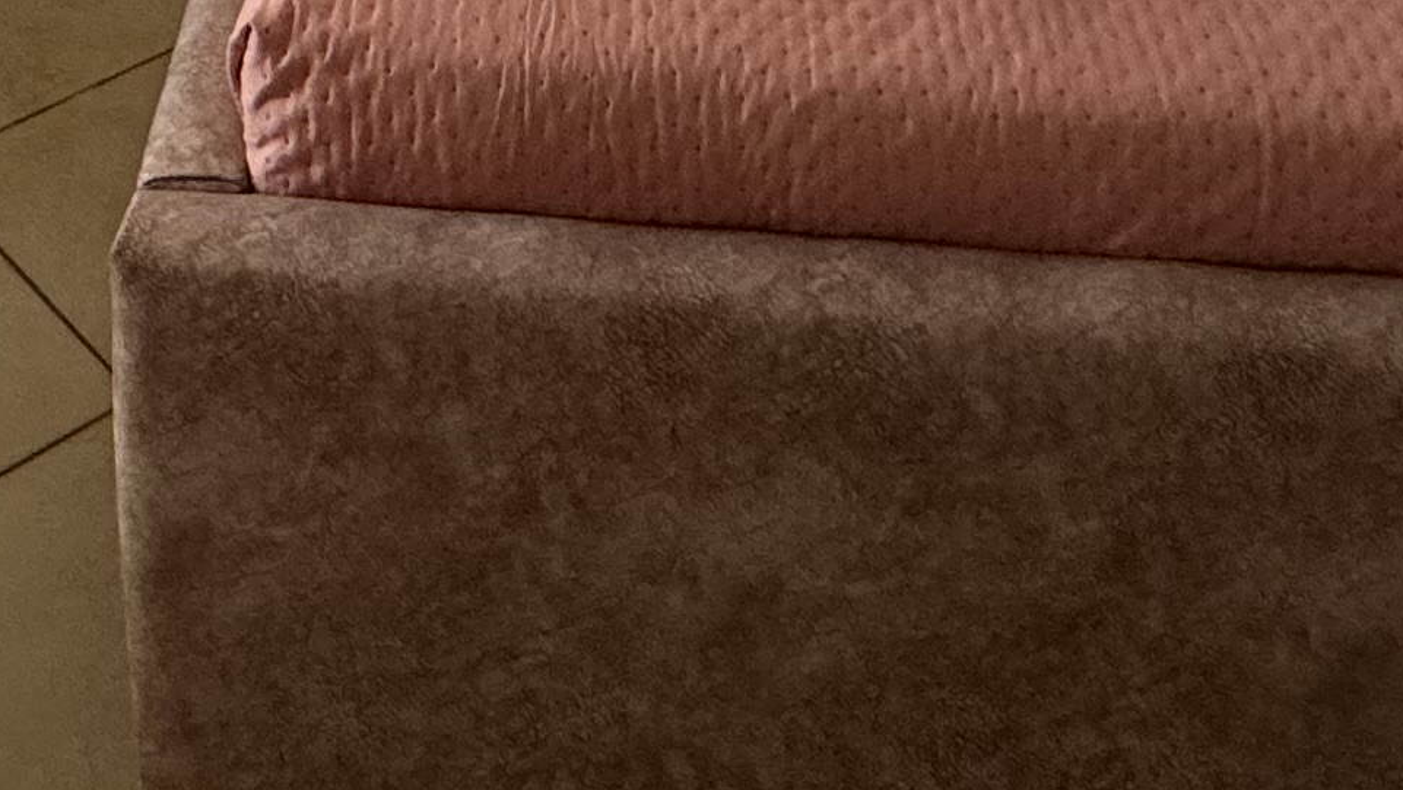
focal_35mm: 64
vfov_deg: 13.8
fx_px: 2381
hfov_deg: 32.1
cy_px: -1065
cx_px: 312
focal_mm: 2.22
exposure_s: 1/99
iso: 160
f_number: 2.2
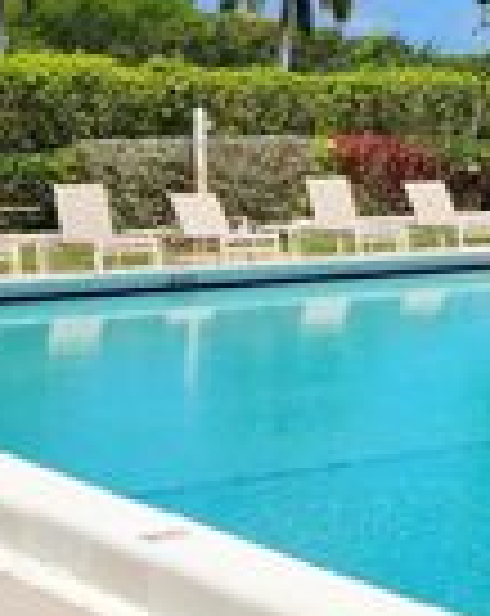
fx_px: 1910
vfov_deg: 17.6
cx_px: 976
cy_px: -72
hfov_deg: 12.8
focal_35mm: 105
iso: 20
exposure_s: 1/2708
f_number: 1.8
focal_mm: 5.4
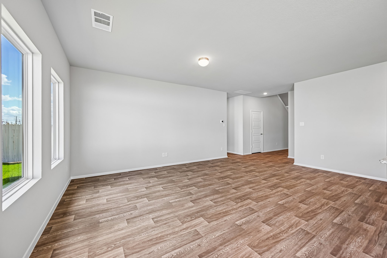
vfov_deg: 81.2
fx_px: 150
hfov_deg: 104.3
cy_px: 129
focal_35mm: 14
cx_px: 194
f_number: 8
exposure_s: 1/15
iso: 125
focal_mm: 14
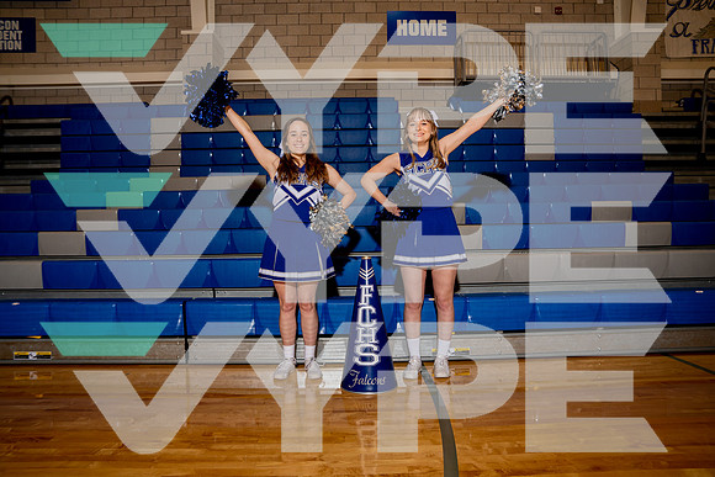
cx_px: 358
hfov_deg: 71.5
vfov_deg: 51.3
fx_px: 497
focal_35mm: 25
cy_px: 238
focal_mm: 25
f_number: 5.6
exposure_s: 1/250
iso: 200
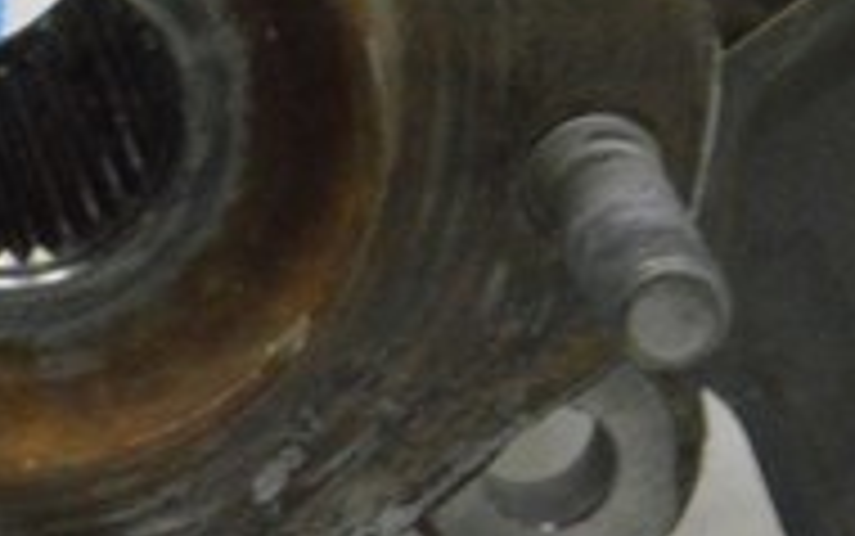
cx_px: -153
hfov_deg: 7.4
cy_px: 178
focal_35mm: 283
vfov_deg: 4.7
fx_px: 6592
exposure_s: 1/20
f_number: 20
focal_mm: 55
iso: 6400
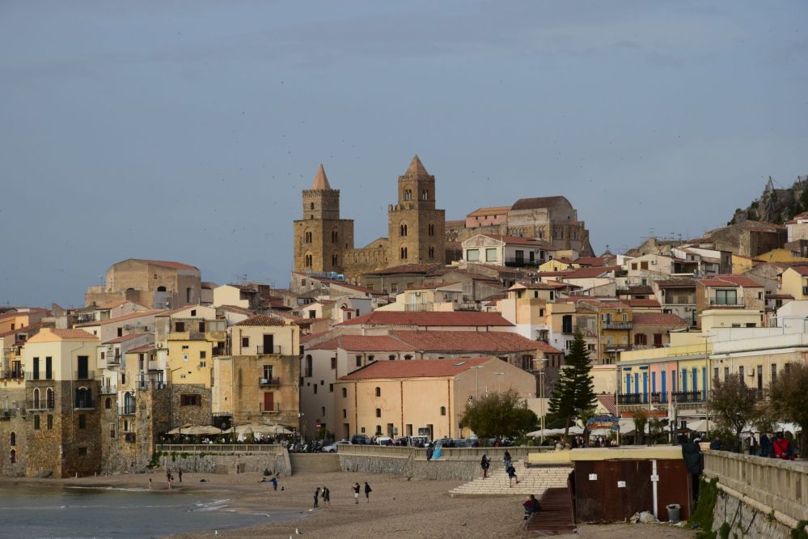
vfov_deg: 9.3
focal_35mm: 147
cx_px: 404
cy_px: 270
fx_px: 3299
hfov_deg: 14.0
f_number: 11
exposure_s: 1/400
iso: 400
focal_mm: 98
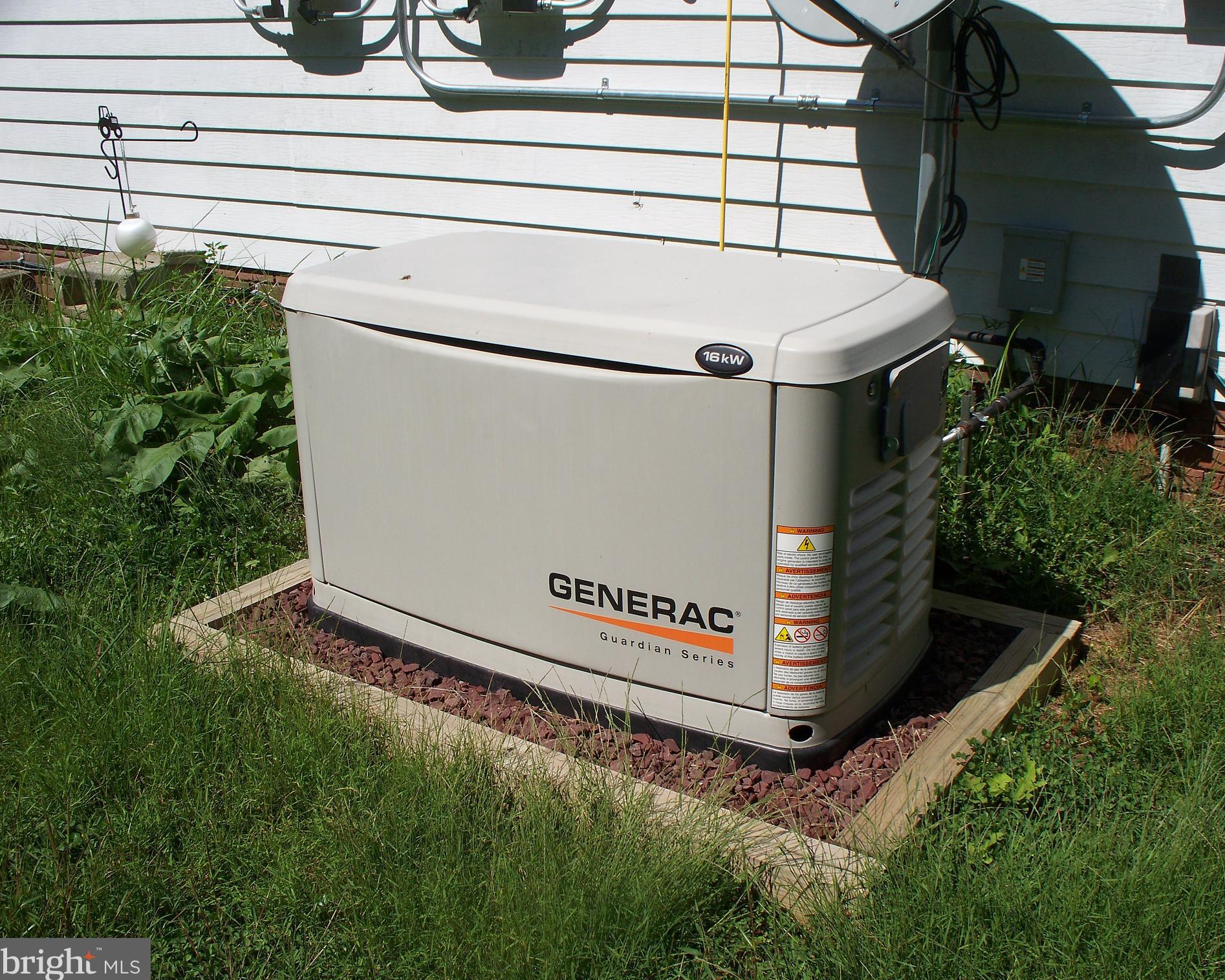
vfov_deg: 39.2
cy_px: 494
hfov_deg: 47.9
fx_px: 1378
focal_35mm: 38
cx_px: 651
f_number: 5
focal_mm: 7.54
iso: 64
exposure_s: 1/640
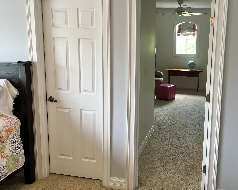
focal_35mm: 37
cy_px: 80
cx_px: 169
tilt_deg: -8.9
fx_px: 261
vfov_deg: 40.0
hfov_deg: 47.8
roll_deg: -1.8
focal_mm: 5.7
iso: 125
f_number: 1.5
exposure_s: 1/120
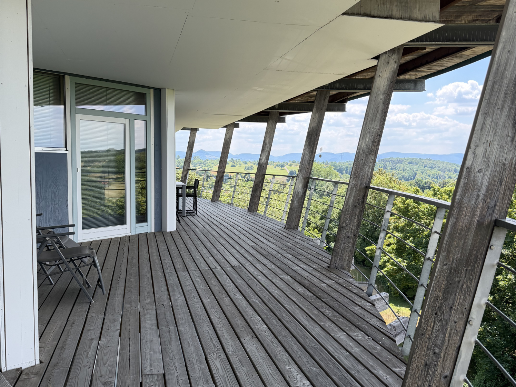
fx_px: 358
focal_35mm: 24
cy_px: 194
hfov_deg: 71.6
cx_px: 258
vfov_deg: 56.8
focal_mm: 6.8
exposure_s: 1/1292
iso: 100
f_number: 1.8
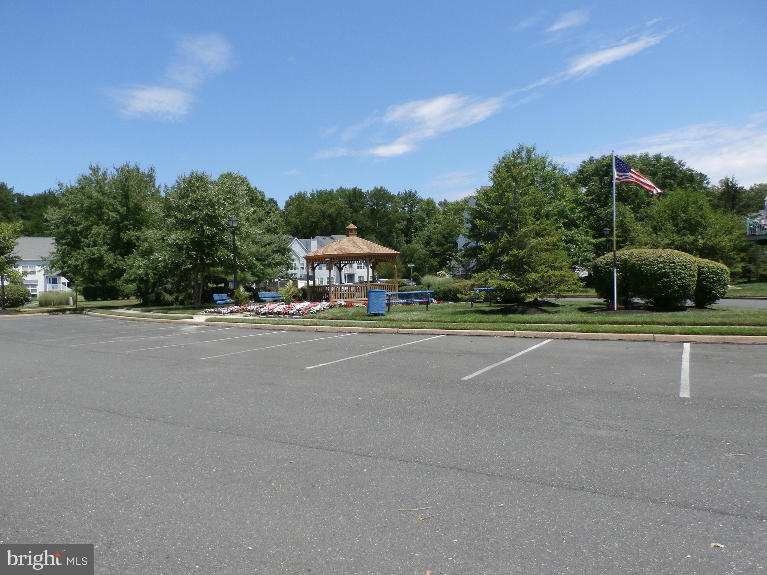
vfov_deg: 54.9
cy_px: 288
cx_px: 384
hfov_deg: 69.4
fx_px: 554
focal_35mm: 25
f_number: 3
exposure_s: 1/1250
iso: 100
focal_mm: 4.5
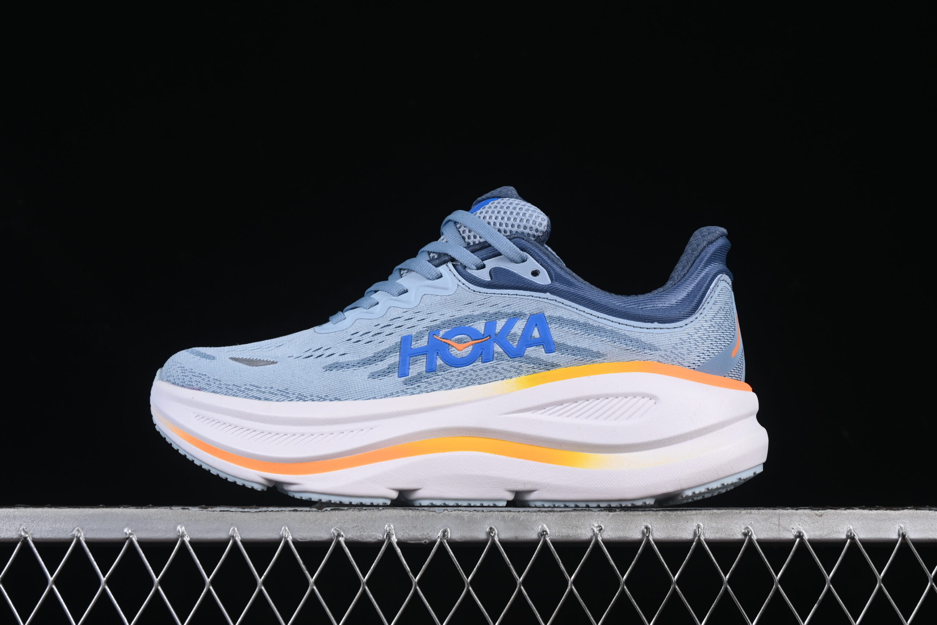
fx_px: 1952
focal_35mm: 75
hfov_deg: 27.0
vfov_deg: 18.2
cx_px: 468
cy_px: 312
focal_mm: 50
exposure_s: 1/80
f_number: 8
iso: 160
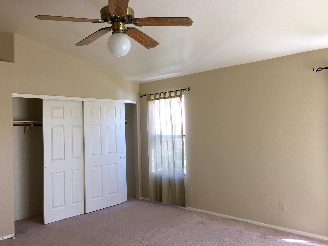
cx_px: 164
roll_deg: +1.8
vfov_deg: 48.2
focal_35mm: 29
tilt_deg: +1.6
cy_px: 123
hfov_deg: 61.7
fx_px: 275
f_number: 2.2
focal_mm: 4.15
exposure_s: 1/30
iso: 25
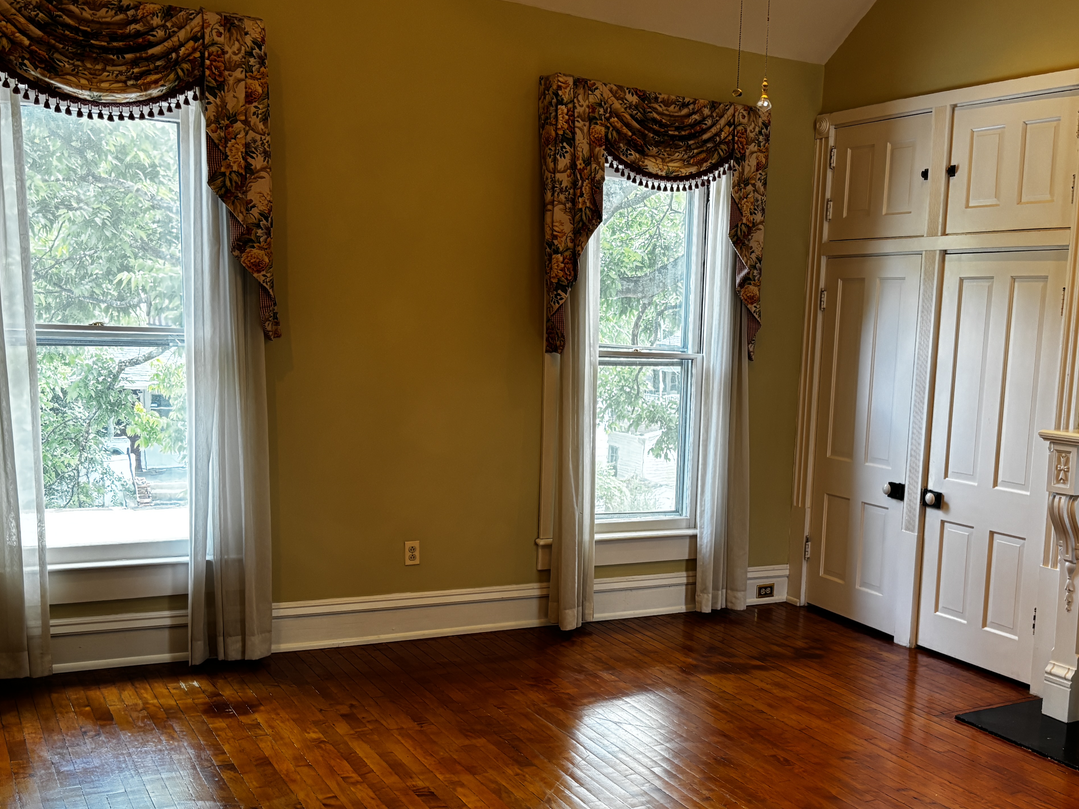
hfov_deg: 47.3
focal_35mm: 39
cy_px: 495
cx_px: 693
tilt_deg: -7.9
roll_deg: -2.6
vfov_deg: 36.6
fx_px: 1216
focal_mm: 5.96
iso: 250
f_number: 1.6
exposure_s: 1/60
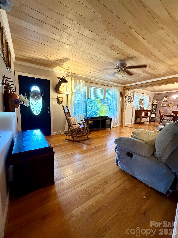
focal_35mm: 14
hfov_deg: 85.7
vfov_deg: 102.1
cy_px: 119
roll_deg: -1.3
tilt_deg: -7.2
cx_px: 89
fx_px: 96
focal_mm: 2.22
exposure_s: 1/60
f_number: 2.2
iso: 800
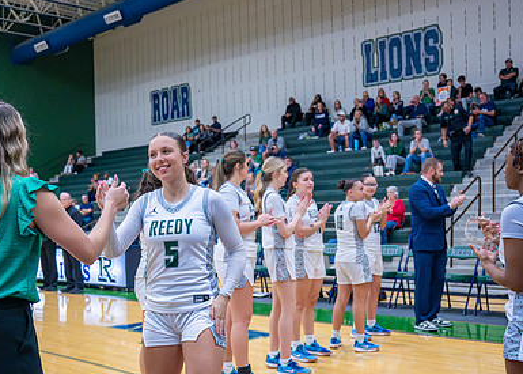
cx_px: 150
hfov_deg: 43.5
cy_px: 249
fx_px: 639
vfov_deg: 32.3
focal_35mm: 43
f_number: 2.8
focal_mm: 24
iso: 4000
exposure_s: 1/1000
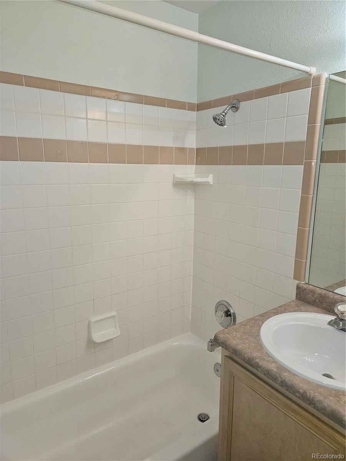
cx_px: 173
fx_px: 307
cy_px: 230
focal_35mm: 23
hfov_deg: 58.9
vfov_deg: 73.9
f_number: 1.8
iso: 80
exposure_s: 1/60
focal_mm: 5.4
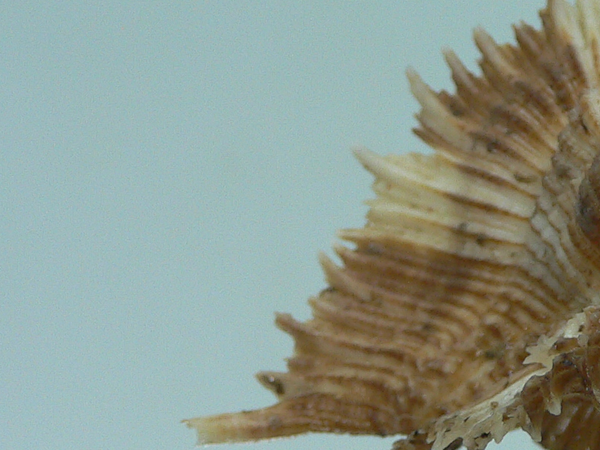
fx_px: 1508
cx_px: 689
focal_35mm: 87
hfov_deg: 21.2
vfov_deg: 16.9
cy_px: 301
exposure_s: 1/60
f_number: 2.8
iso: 100
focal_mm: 4.6
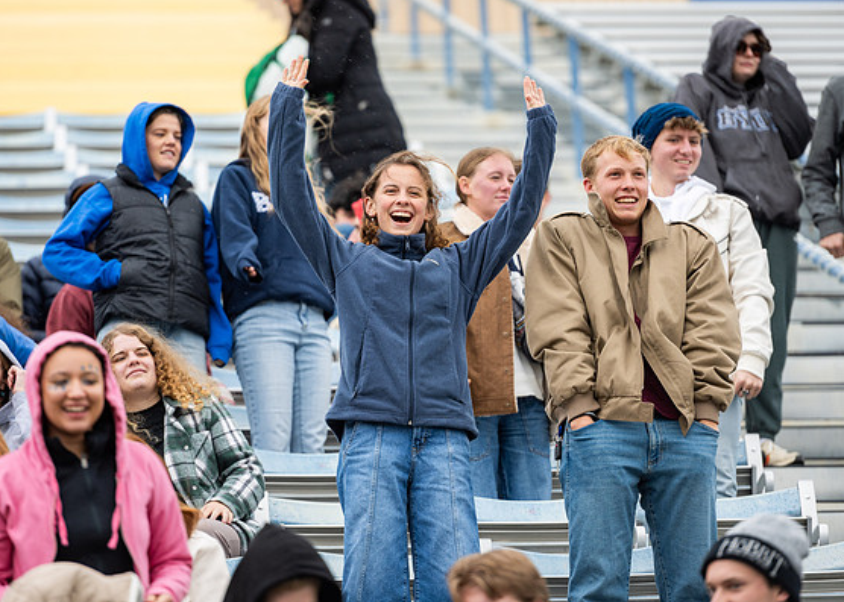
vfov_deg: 5.9
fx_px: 5800
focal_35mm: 242
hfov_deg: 8.3
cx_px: 389
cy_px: 262
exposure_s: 1/1000
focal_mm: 200
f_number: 2.8
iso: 125
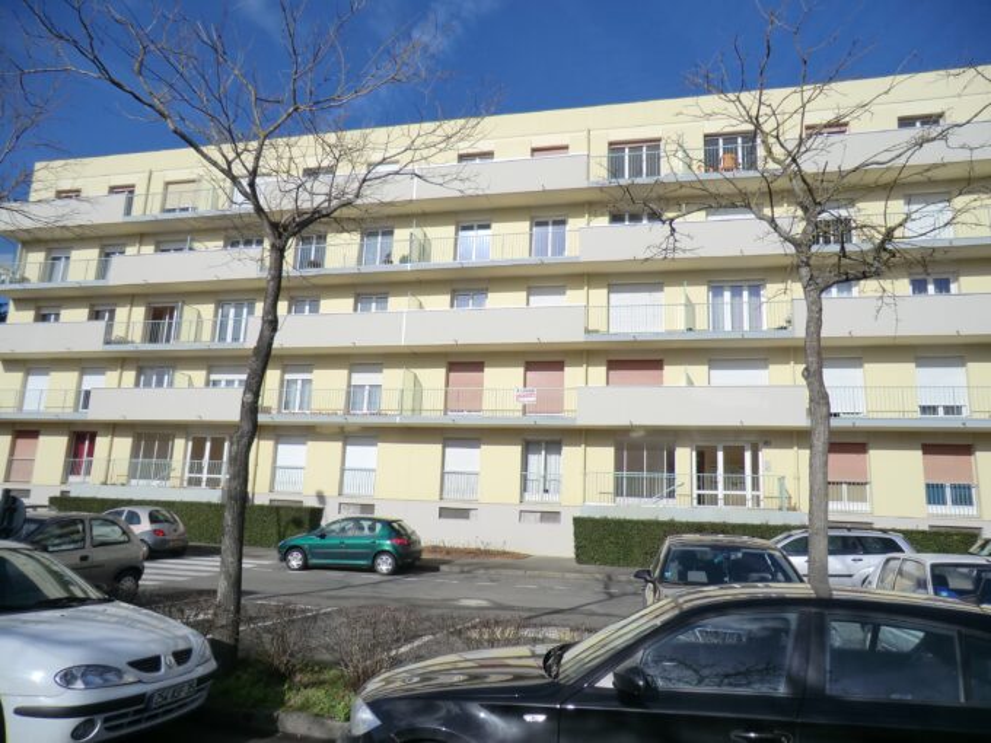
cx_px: 496
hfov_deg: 71.6
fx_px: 687
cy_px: 372
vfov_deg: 56.8
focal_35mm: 24
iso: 64
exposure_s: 1/320
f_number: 7.5
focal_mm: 4.3
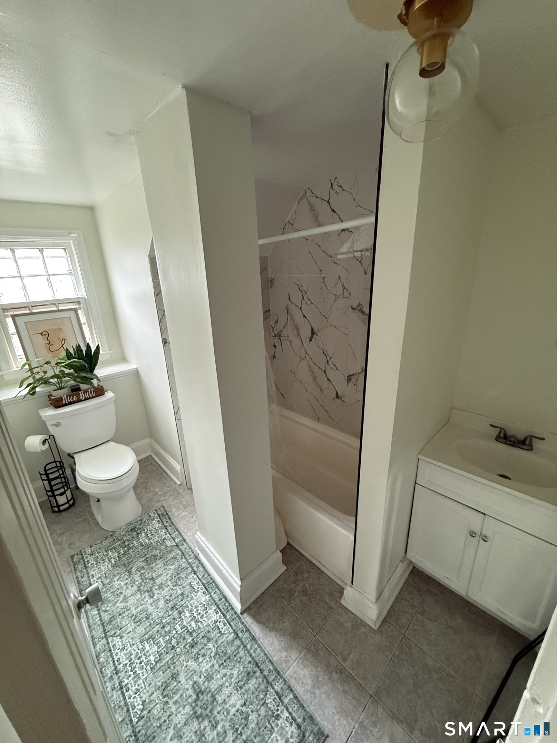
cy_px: 372
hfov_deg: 85.7
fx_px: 300
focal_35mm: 14
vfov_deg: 102.1
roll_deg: +1.7
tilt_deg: -18.6
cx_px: 278
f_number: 2.2
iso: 640
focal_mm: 2.22
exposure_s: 1/60
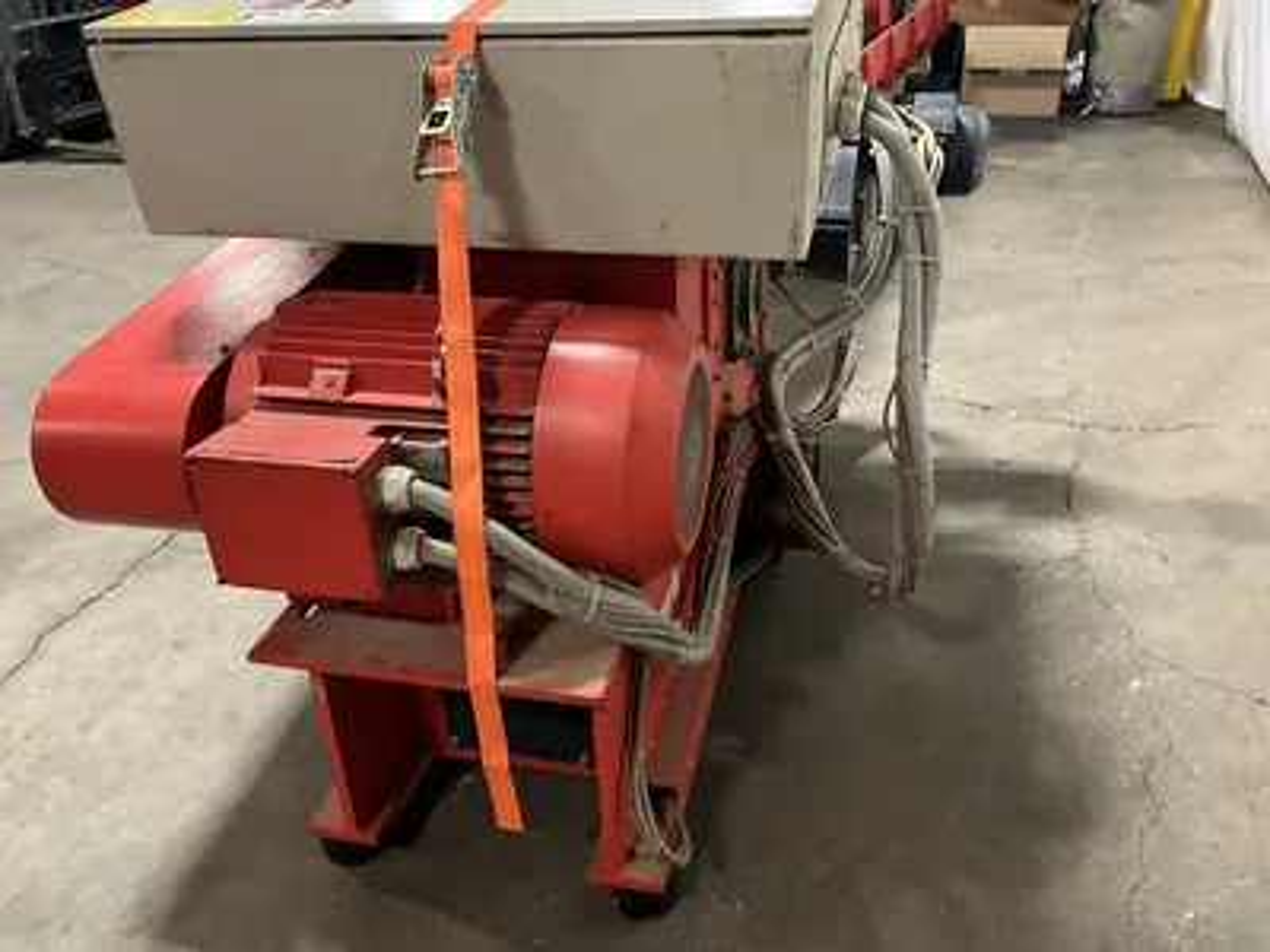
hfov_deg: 61.7
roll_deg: -0.9
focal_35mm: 29
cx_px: 635
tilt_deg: -26.9
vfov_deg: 48.2
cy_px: 476
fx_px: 1064
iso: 320
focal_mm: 3
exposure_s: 1/40
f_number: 1.8
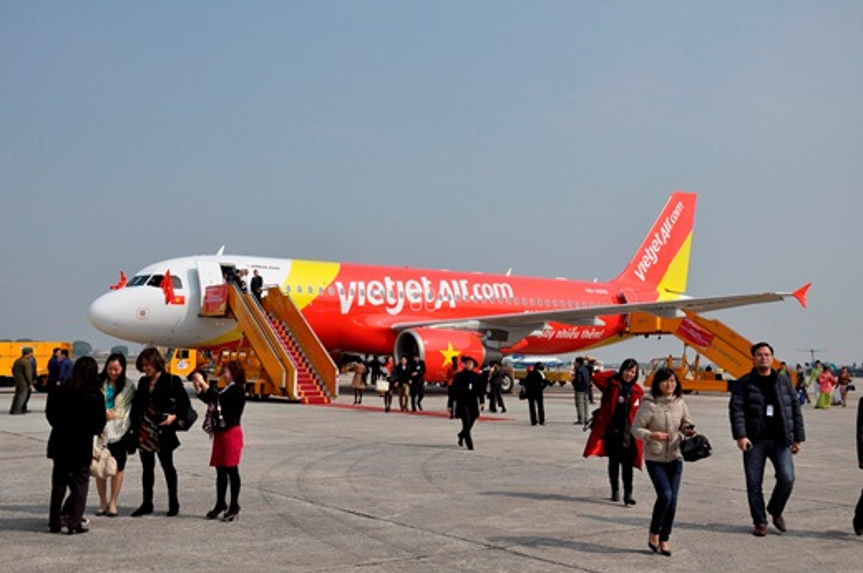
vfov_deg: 31.8
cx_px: 432
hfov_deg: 46.5
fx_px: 1005
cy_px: 286
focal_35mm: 42
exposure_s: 1/1000
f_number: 8
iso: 200
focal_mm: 28
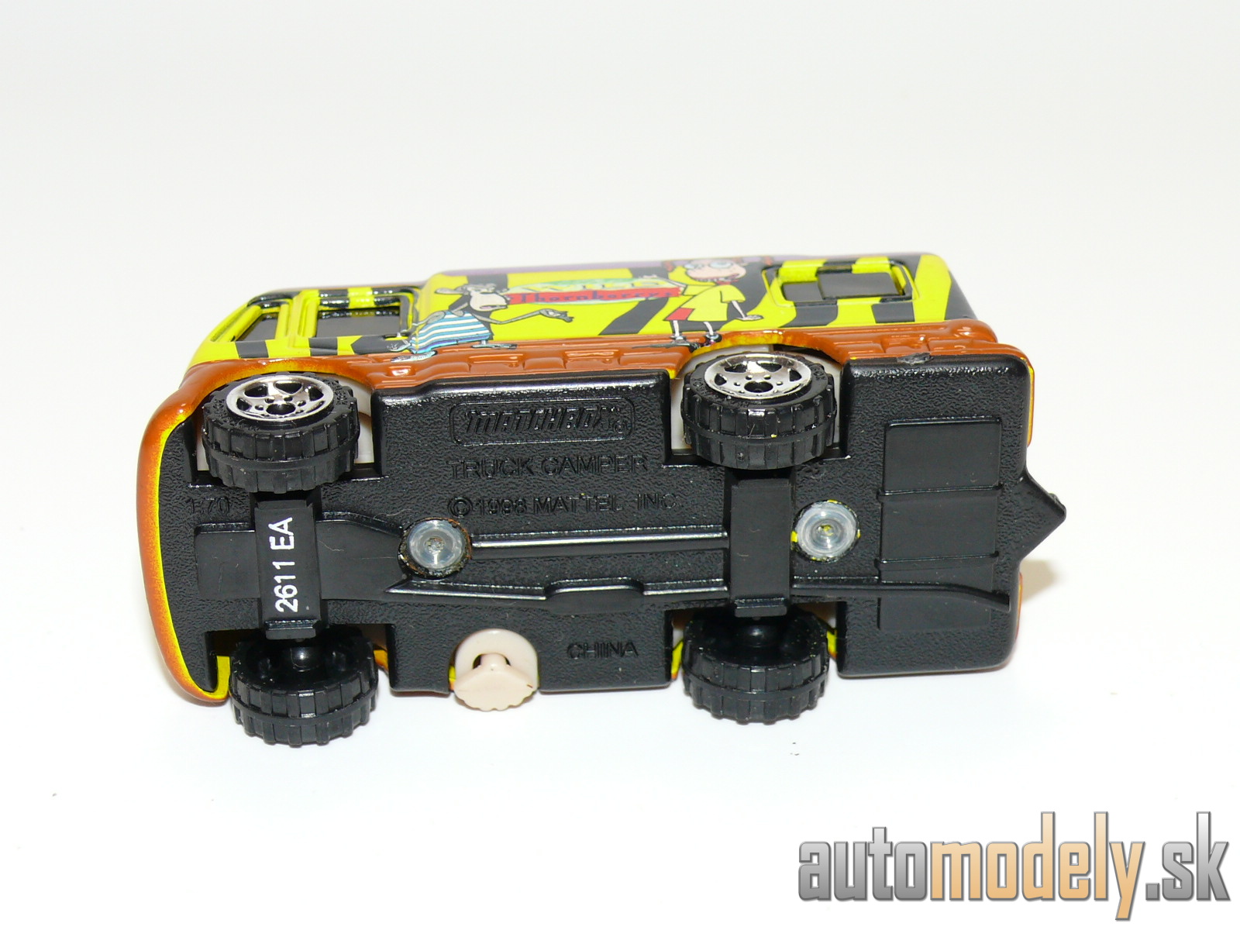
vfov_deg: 19.9
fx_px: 2651
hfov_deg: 26.3
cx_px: 620
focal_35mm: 74
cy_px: 465
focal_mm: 11.1
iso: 100
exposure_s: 1/30
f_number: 4
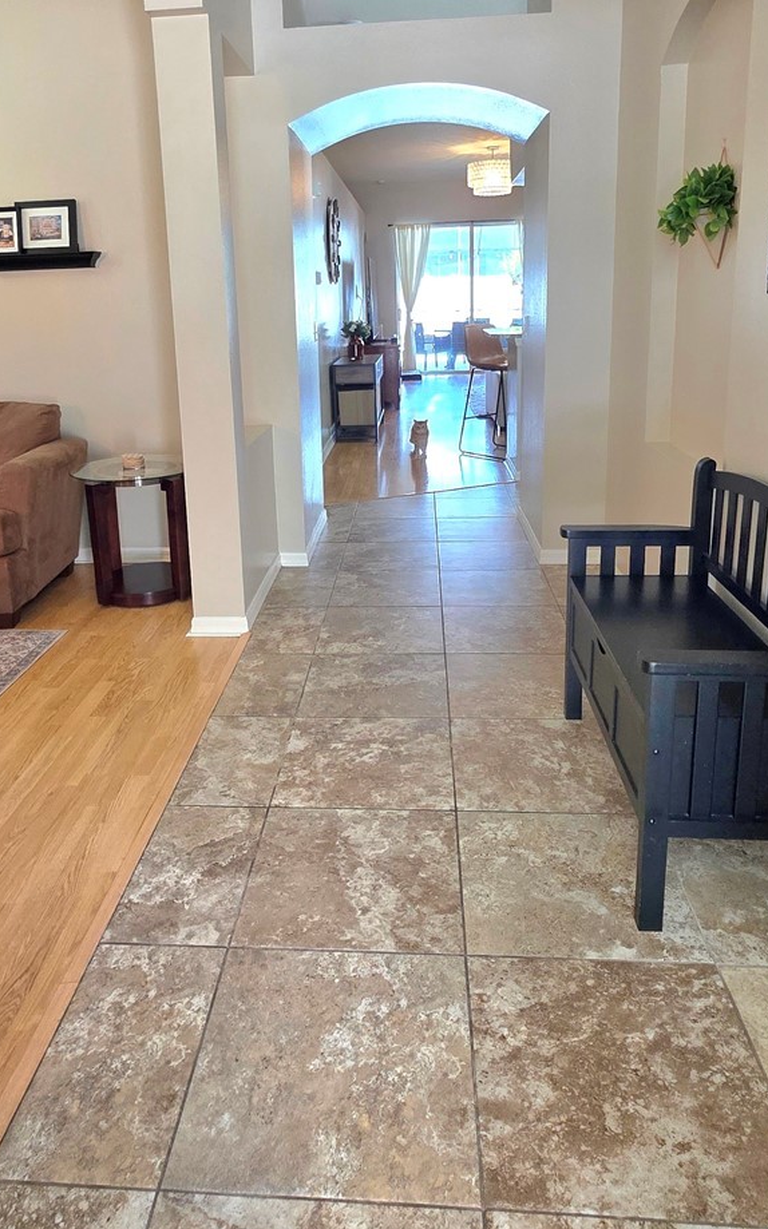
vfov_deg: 73.8
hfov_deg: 50.9
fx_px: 804
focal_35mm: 24
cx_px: 336
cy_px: 481
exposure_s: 1/120
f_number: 1.9
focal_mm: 2.2
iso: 250
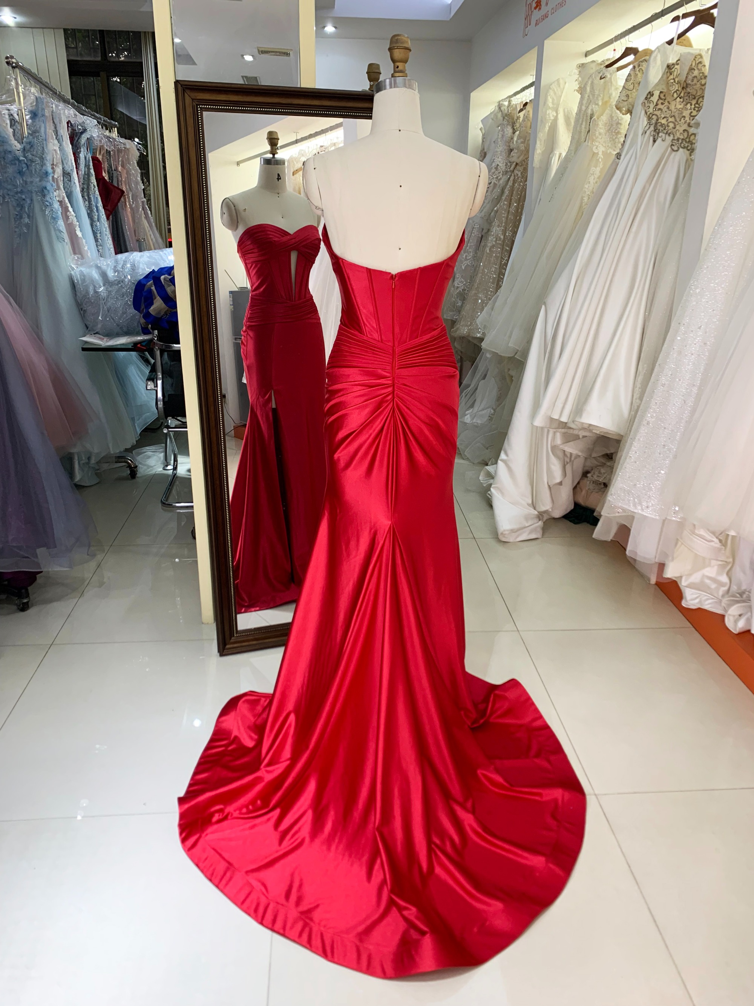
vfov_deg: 67.3
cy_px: 503
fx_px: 755
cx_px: 377
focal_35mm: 26
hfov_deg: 53.1
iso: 100
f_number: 1.8
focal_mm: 4.25
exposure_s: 1/69
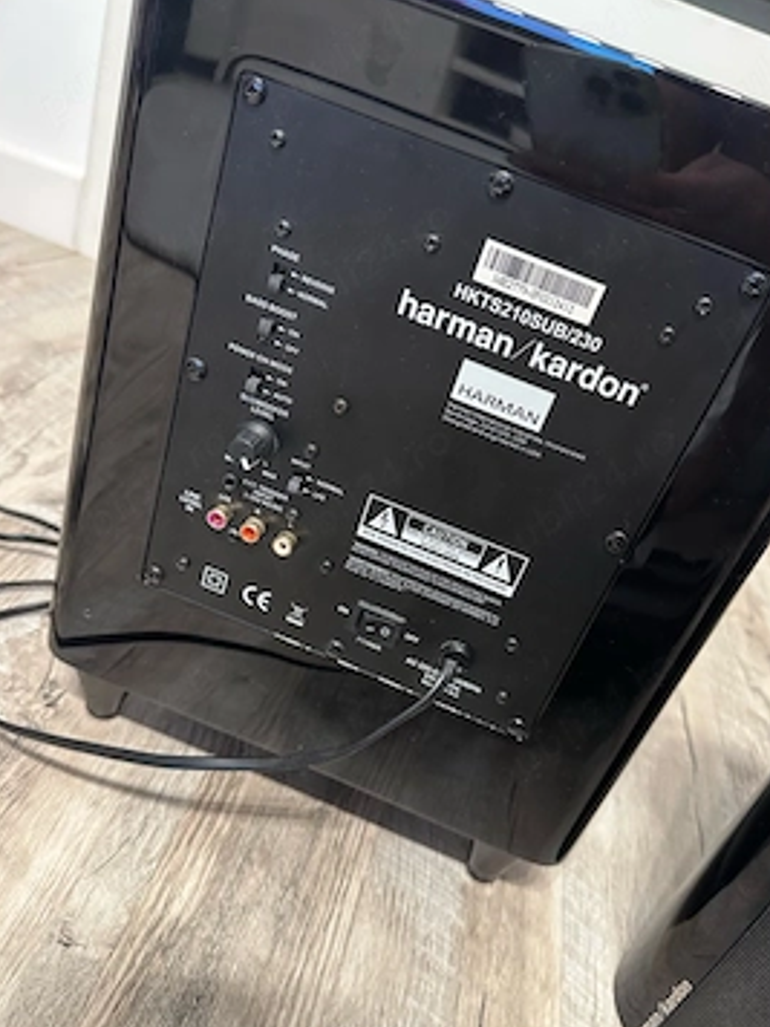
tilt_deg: -29.9
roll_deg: -21.0
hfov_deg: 51.3
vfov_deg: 65.3
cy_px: 534
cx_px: 415
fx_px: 801
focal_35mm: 27
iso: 400
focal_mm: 6.86
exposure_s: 1/50
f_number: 1.78
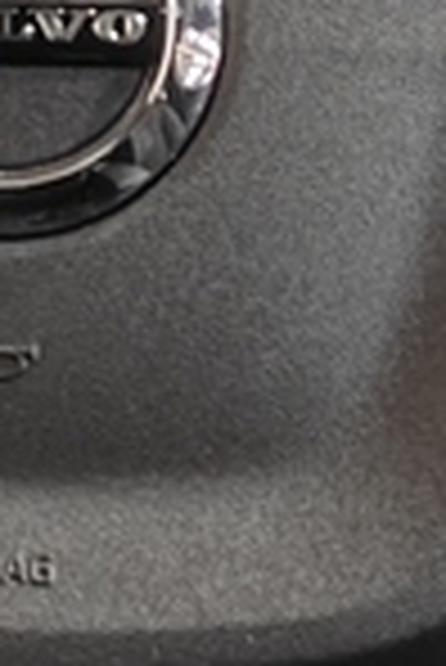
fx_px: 4505
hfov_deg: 5.4
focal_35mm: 243
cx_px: -779
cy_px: 279
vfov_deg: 8.5
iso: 200
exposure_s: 1/33
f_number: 1.8
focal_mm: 5.59
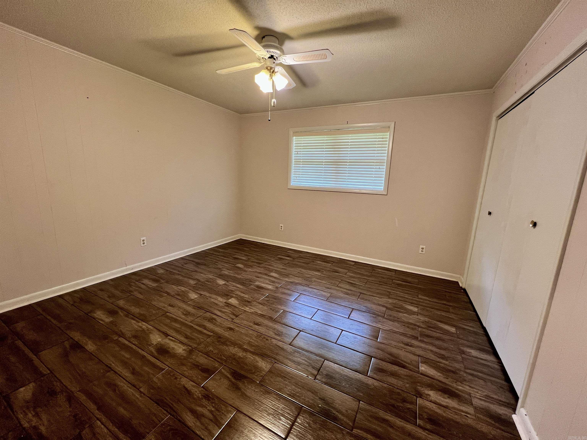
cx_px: 294
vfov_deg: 89.9
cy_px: 220
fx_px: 220
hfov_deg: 106.2
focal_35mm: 13
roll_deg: -1.8
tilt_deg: -10.0
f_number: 1.8
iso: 200
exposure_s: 1/60
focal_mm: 1.57
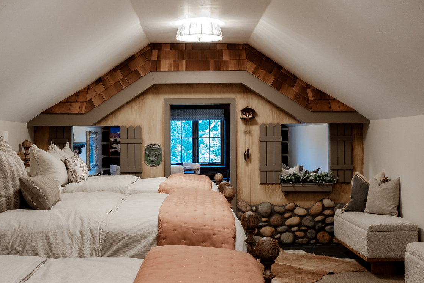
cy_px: 143
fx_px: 648
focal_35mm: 55
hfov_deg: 36.2
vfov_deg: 24.6
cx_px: 209
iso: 400
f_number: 5.6
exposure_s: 1/2
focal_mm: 20
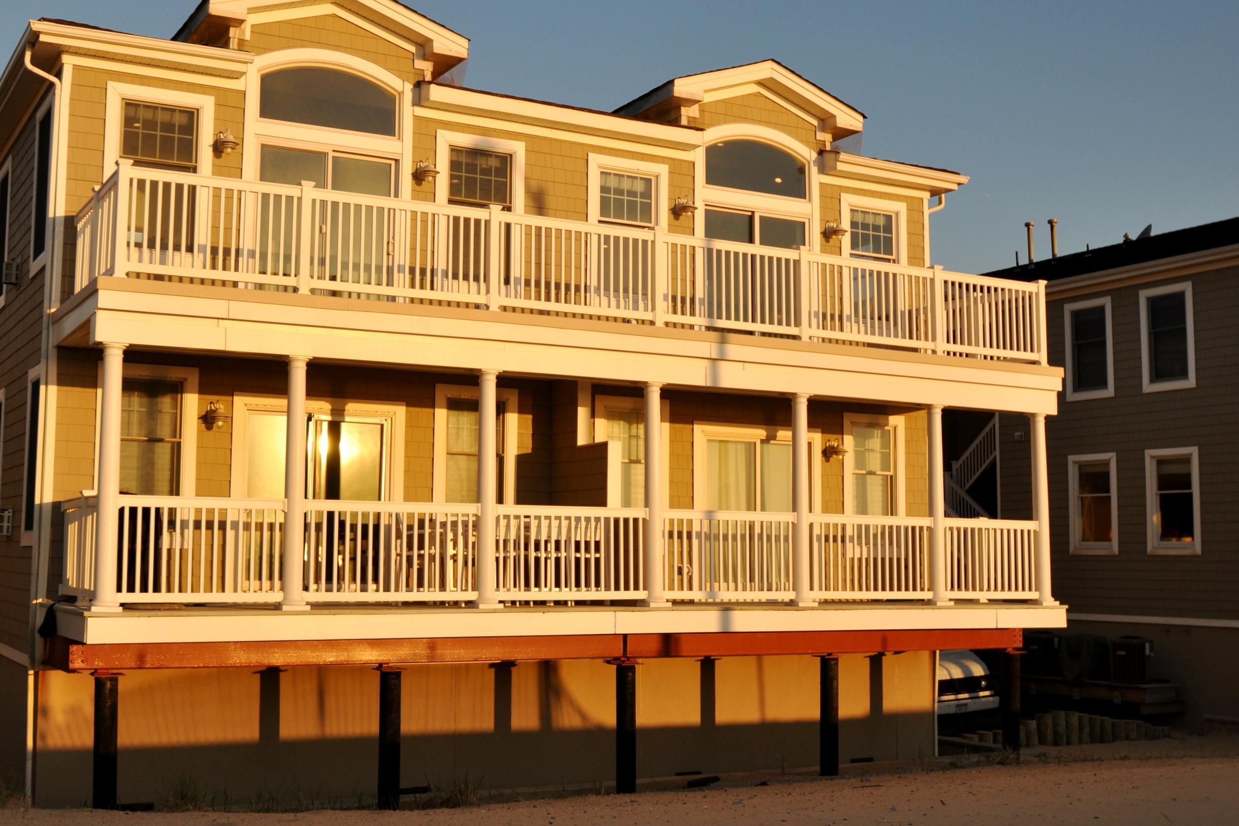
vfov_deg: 31.2
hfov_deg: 45.3
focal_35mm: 43
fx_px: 1480
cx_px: 522
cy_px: 394
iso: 200
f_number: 9
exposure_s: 1/320
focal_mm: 24
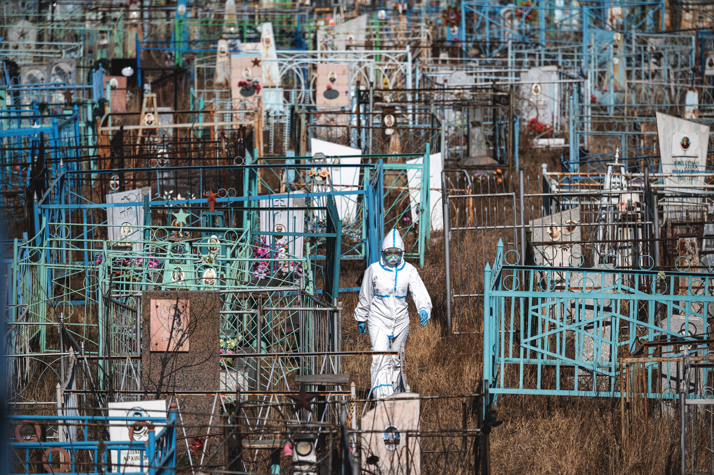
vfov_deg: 4.9
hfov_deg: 7.4
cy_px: 238
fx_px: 5550
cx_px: 357
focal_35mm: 280
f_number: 5.6
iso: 200
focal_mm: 280
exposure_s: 1/3200
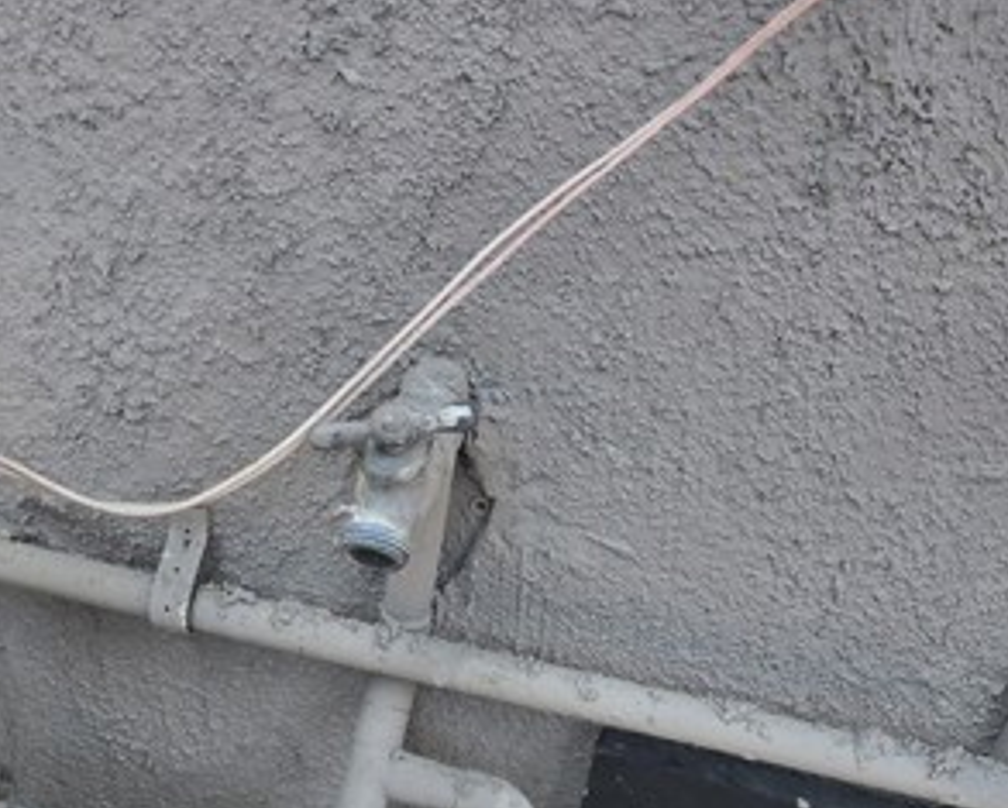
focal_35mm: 49
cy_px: 787
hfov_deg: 37.6
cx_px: 327
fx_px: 1463
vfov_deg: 29.1
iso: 25
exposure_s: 1/180
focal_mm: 6.3
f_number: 1.7
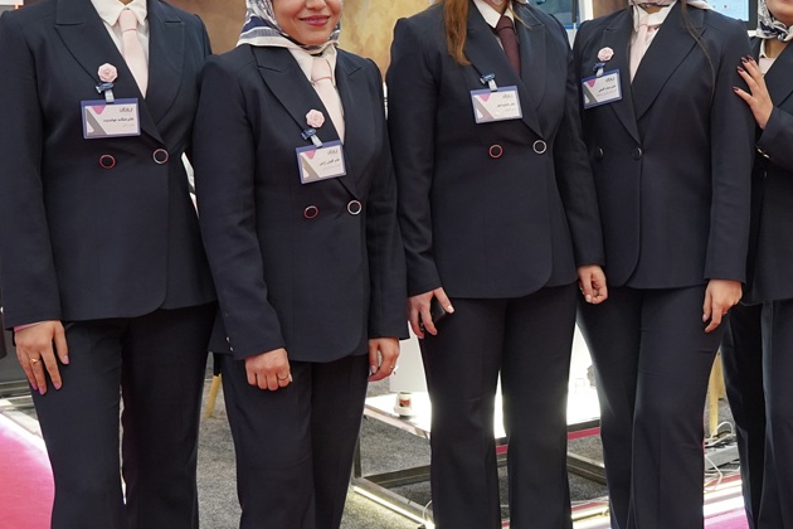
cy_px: 241
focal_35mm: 70
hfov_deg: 27.8
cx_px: 696
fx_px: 1546
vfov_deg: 19.4
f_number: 4
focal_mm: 29.5
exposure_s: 1/125
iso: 1000
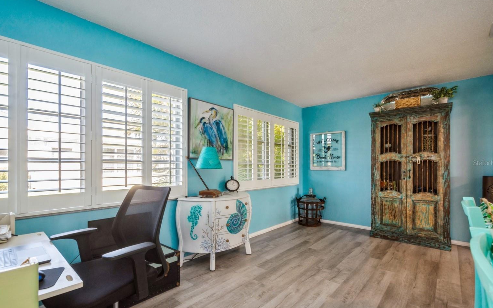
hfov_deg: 97.8
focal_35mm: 16
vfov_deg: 71.2
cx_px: 246
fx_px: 215
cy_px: 163
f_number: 8
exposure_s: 1/13
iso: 200
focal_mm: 10
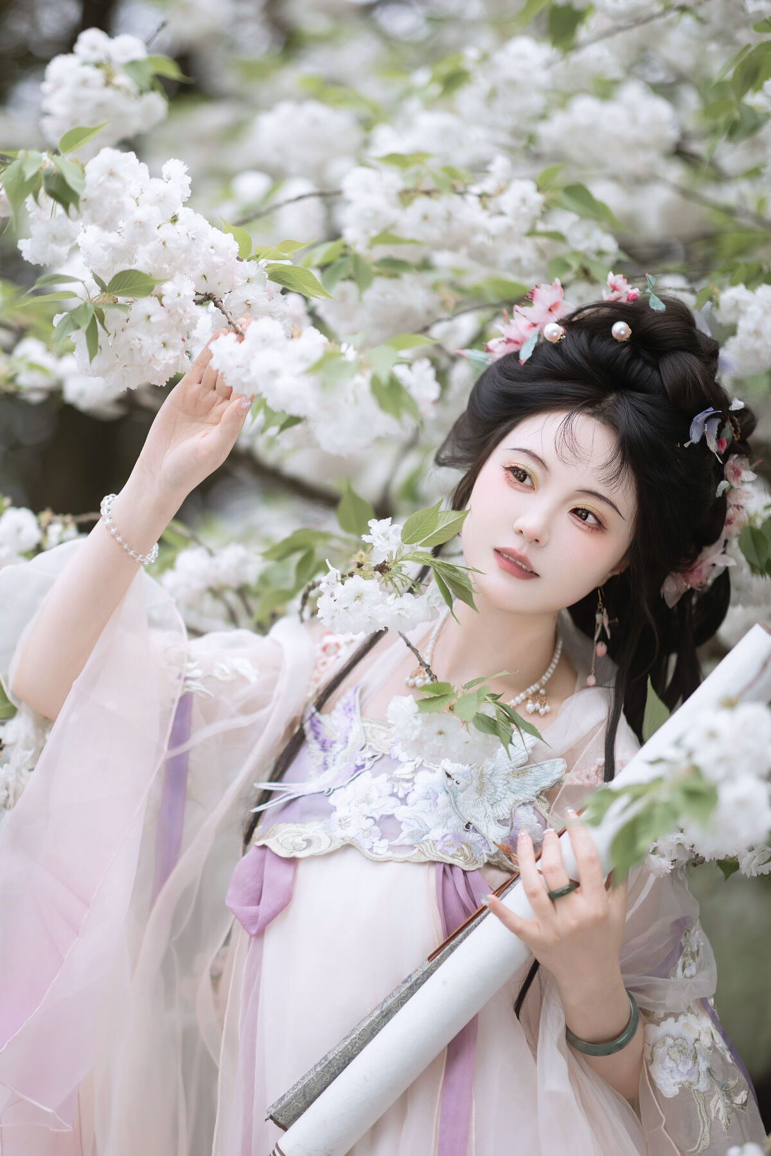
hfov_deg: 16.1
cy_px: 578
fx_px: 2730
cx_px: 386
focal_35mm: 85
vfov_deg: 23.9
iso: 100
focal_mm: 85
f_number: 1.4
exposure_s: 1/1600
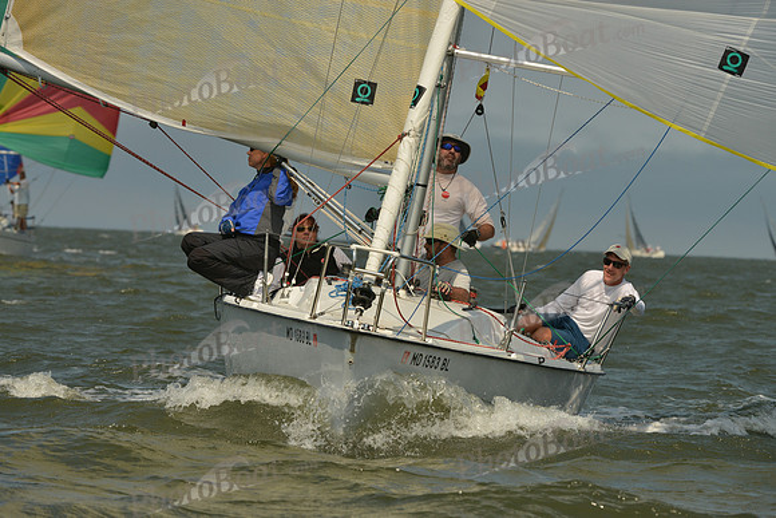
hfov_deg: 6.1
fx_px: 7330
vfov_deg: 4.0
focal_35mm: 340
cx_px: 388
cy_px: 259
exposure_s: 1/1250
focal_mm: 340
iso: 400
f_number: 10
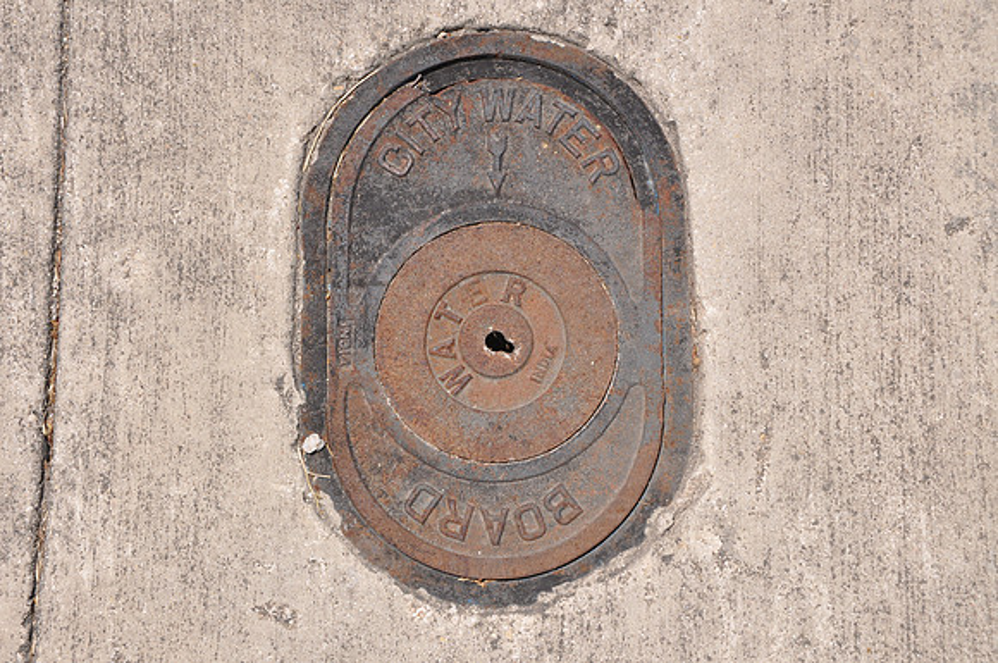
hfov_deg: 35.1
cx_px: 499
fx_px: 1578
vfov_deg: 23.7
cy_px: 332
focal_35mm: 57
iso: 200
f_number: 9
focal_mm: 38
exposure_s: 1/320
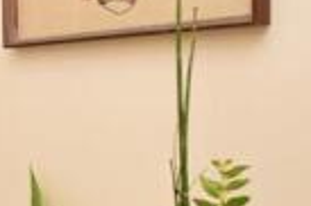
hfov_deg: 19.3
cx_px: -281
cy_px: 103
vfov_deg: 18.9
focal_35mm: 72
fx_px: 621
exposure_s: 1/160
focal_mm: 10
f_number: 6.3
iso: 400
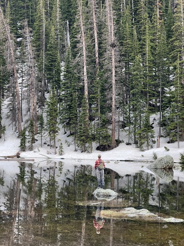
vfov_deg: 25.3
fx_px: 546
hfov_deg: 19.1
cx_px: 92
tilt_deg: +2.2
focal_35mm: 77
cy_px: 123
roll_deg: -0.7
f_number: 2.8
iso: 100
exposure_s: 1/99
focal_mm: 9
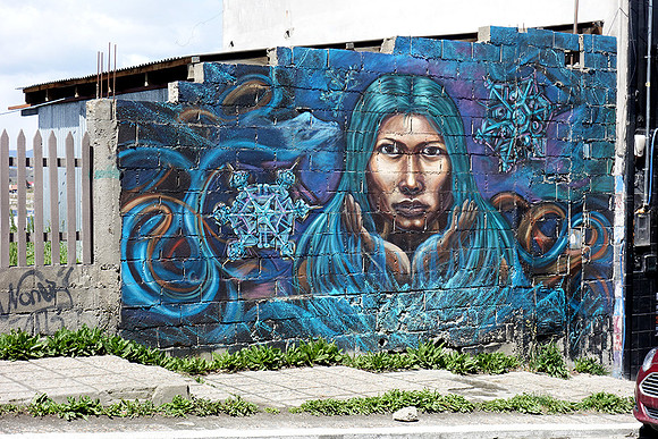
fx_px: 1170
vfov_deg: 21.3
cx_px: 329
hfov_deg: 31.4
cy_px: 220
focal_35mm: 64
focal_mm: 23.82
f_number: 7.1
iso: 400
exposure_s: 1/640
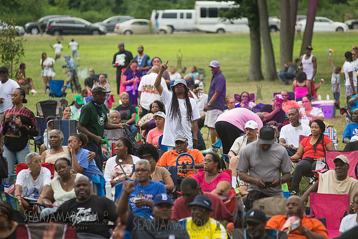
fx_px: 1989
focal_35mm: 200
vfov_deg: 6.9
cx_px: 179
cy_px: 120
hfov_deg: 10.3
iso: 640
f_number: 4
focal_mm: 200
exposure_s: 1/320
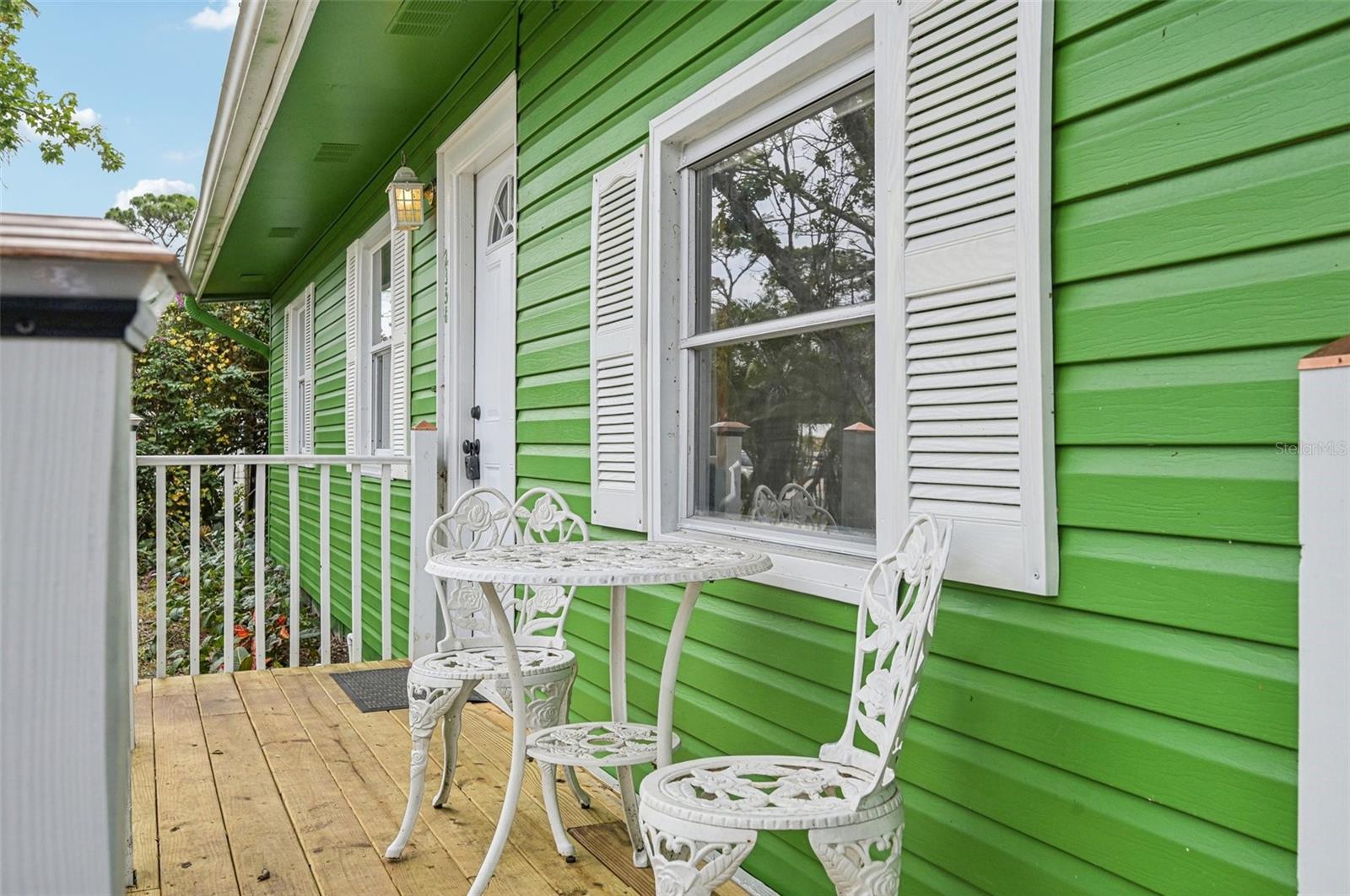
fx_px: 1124
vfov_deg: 43.5
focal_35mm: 30
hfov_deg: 62.0
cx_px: 675
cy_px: 448
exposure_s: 1/320
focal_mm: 30
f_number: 8
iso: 400
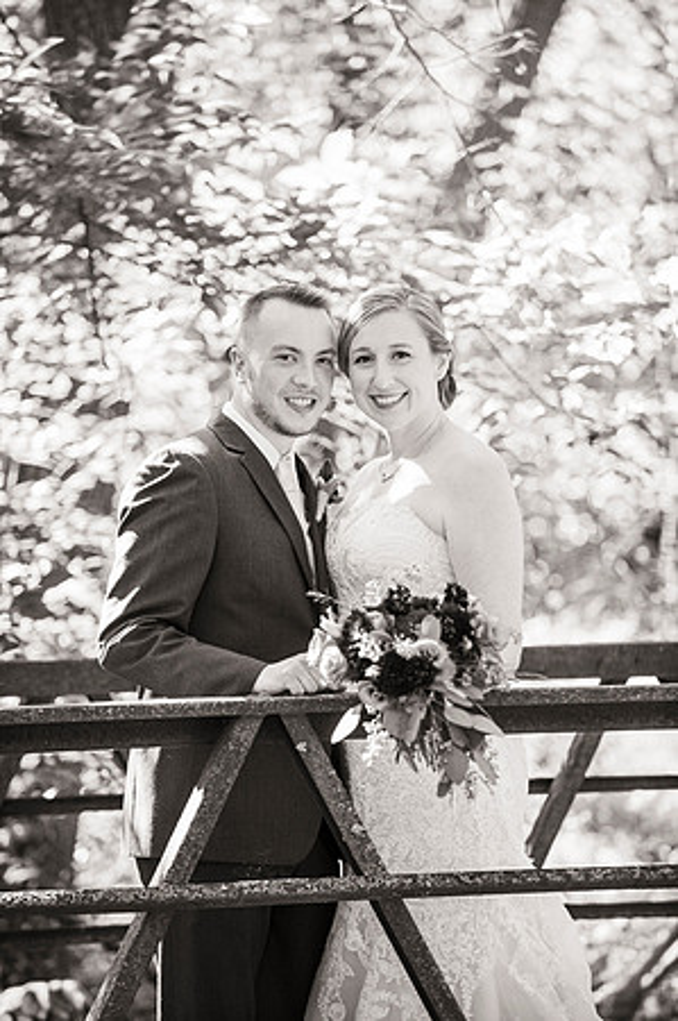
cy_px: 510
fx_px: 3822
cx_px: 339
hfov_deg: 10.1
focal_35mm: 135
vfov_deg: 15.2
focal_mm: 135
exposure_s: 1/320
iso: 400
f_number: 2.8
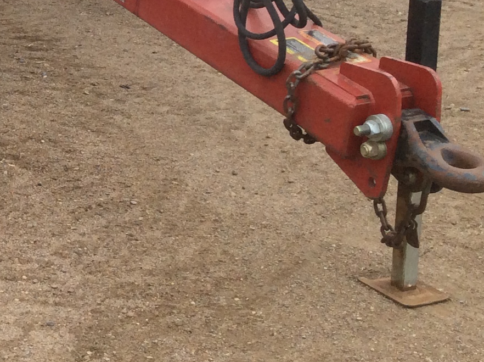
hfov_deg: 19.2
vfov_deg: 15.4
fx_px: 1313
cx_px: -162
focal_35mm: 94
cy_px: 5
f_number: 2.4
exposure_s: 1/327
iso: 32
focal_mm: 3.3
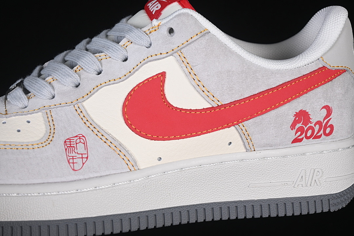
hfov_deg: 27.0
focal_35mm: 75
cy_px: 118
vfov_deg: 18.2
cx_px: 177
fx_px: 737
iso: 160
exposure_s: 1/80
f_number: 7.1
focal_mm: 50
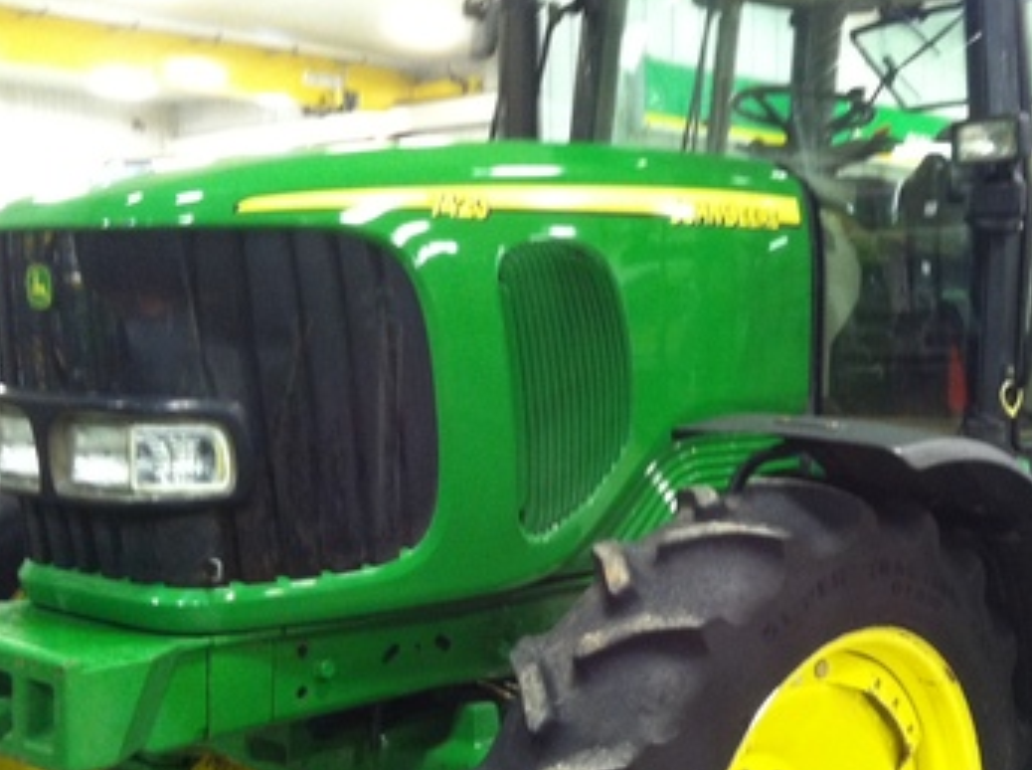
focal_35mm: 55
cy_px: 418
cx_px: 665
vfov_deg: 26.5
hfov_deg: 34.8
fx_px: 1636
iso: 200
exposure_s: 1/15
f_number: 2.8
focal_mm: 3.85
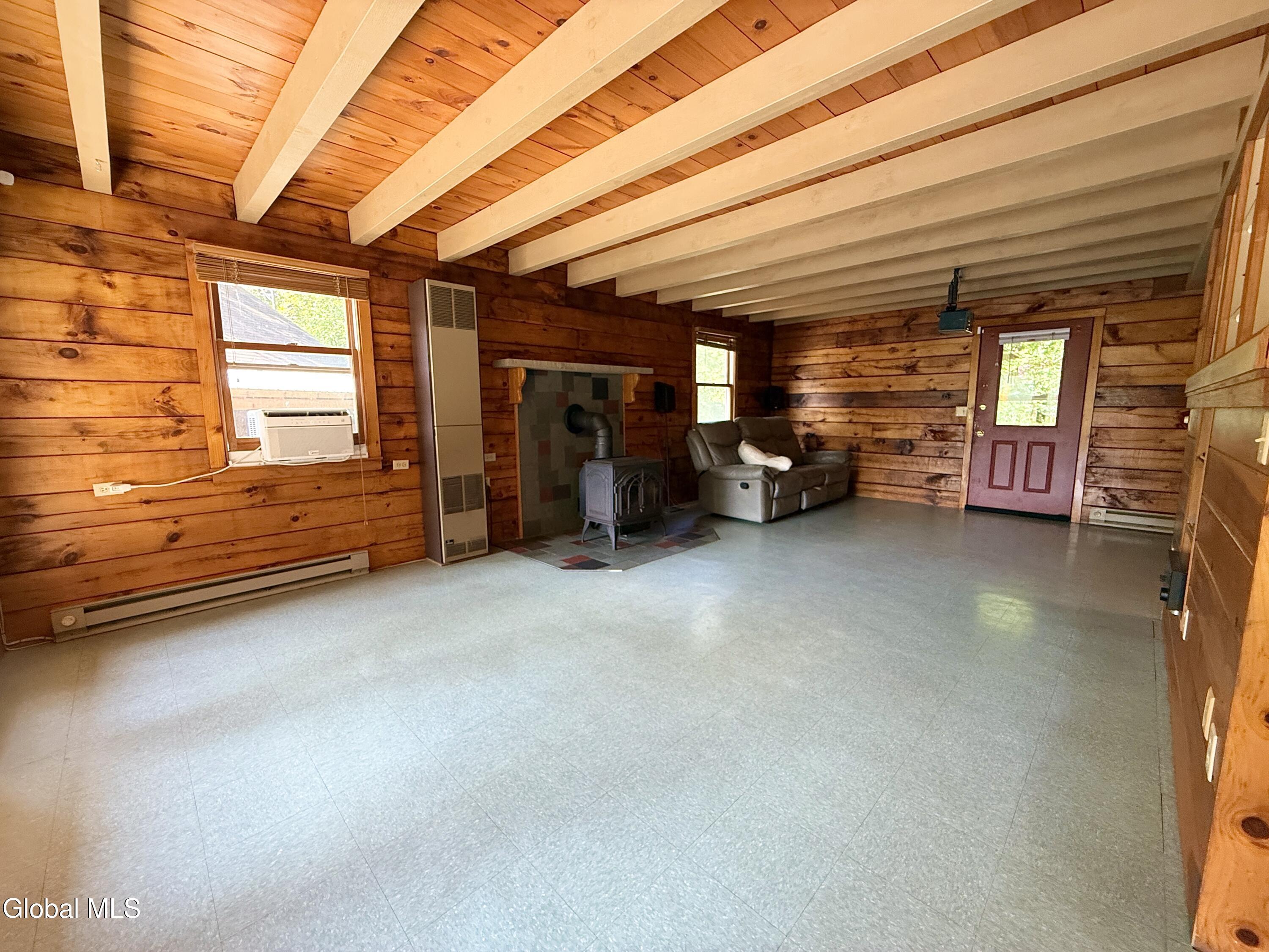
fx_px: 513
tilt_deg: -7.5
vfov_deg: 85.7
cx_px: 634
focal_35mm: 14
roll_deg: -0.1
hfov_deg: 102.1
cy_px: 476
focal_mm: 2.22
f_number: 2.2
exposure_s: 1/60
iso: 400
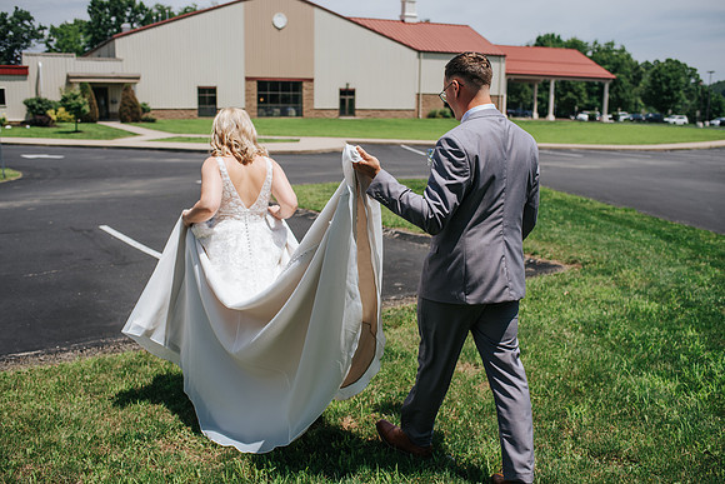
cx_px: 362
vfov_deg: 37.4
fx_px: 715
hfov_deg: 53.8
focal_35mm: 36
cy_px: 242
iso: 100
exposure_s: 1/1600
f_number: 2.8
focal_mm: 35
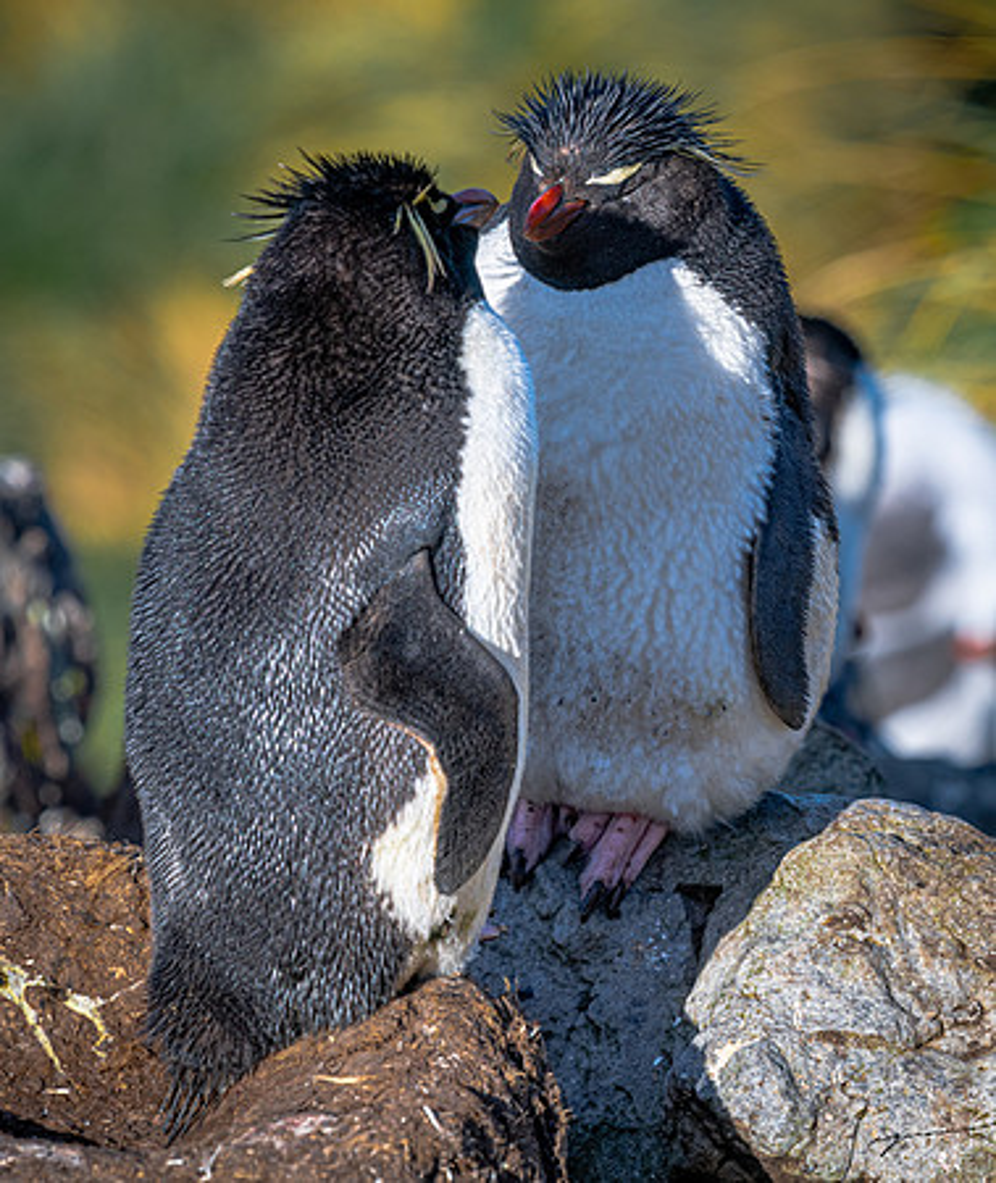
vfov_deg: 4.4
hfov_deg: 3.7
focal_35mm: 431
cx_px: 739
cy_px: 566
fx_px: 15413
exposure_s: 1/640
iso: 220
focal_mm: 300
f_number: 8
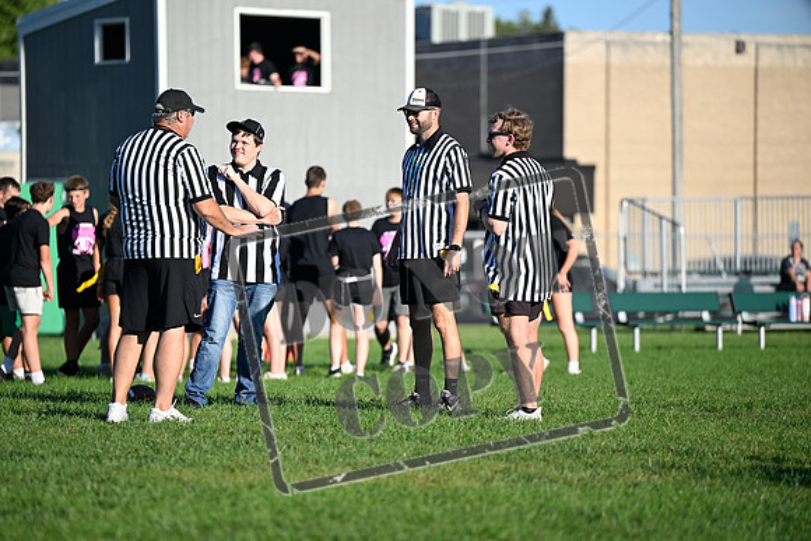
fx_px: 4506
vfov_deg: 6.9
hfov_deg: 10.3
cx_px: 406
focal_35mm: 200
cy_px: 270
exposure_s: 1/2000
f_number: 3.2
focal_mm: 200
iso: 160
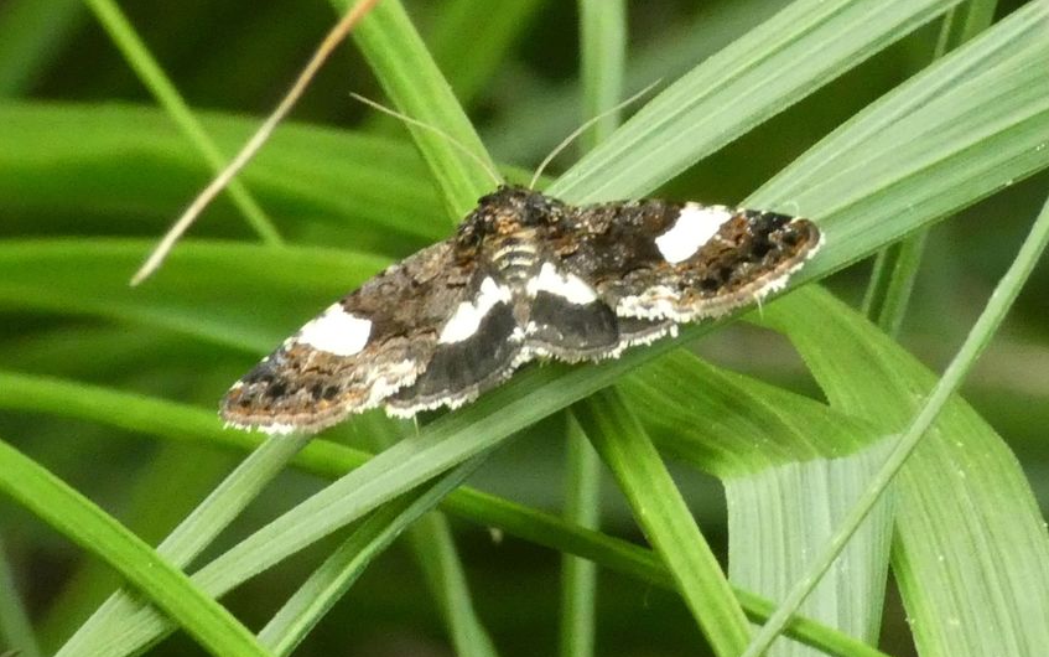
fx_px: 5005
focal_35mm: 175
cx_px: 527
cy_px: 295
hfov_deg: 12.0
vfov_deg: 7.5
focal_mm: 29.5
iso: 800
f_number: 5.4
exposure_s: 1/80
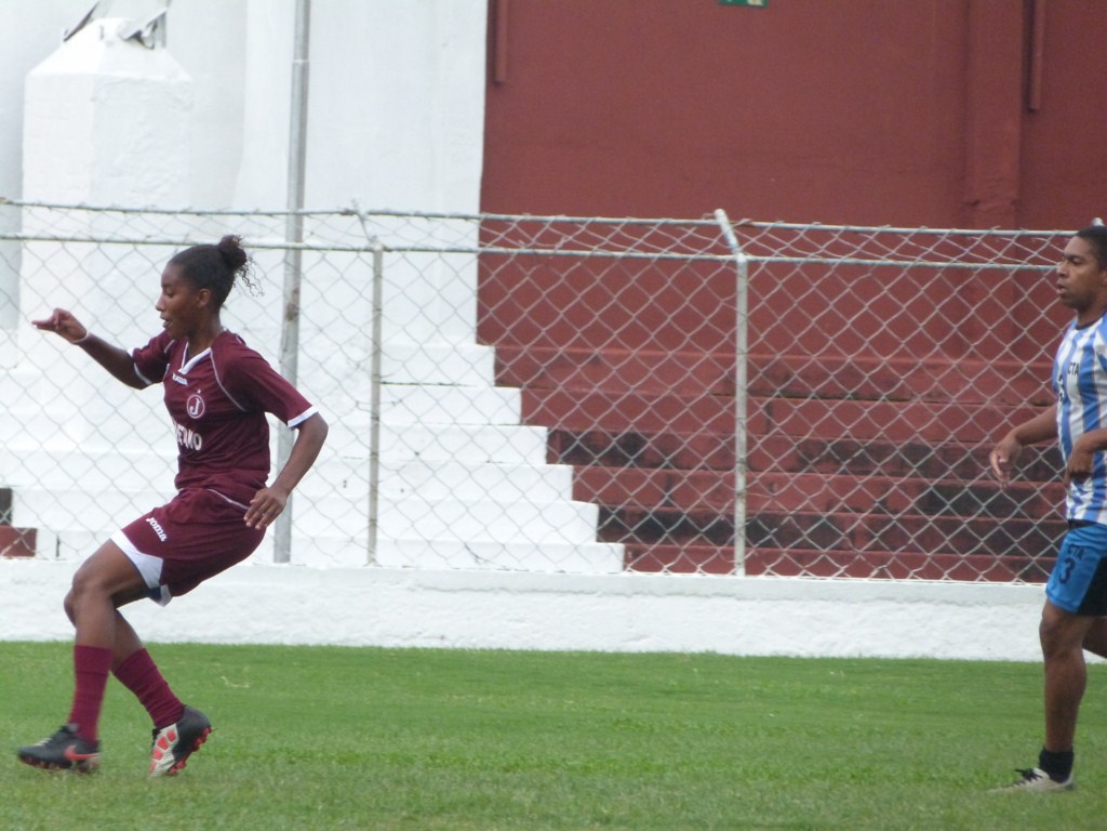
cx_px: 554
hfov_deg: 4.1
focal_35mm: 482
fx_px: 15414
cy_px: 416
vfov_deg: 3.1
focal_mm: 86.8
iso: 500
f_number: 4.5
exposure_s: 1/400
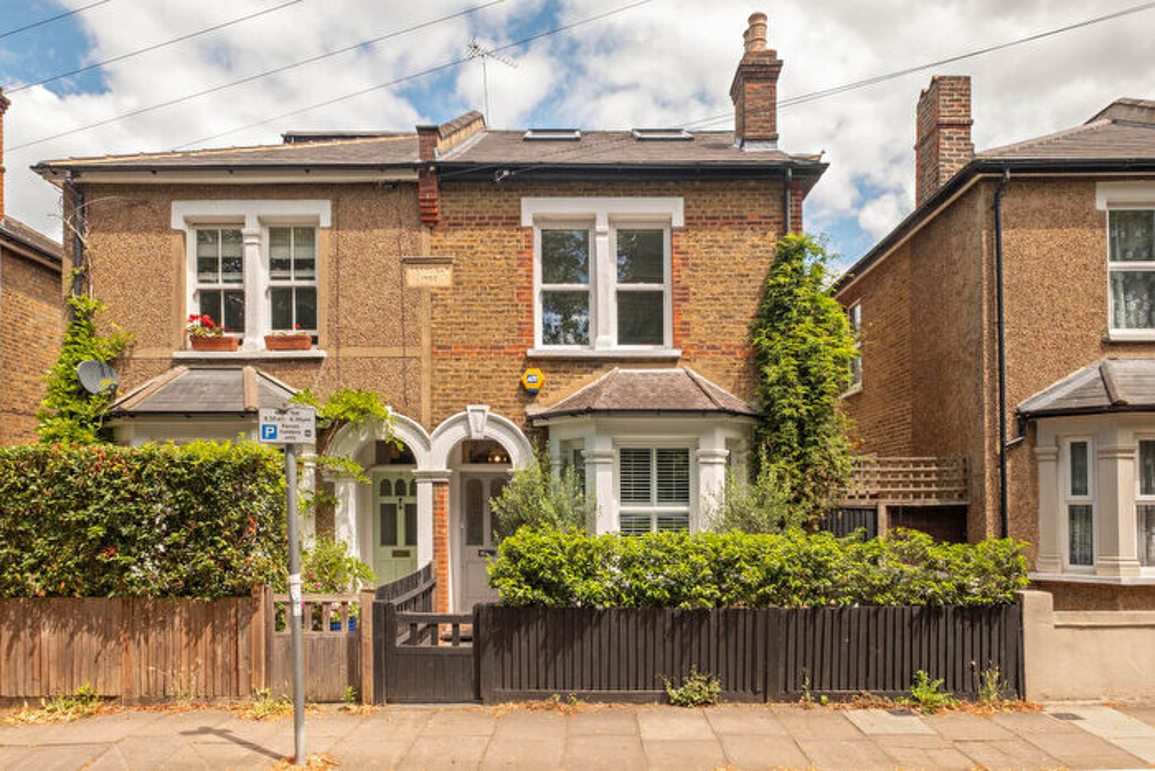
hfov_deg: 86.9
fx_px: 610
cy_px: 386
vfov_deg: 64.6
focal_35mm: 19
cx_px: 578
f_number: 6.4
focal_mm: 12.6
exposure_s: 1/500
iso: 400
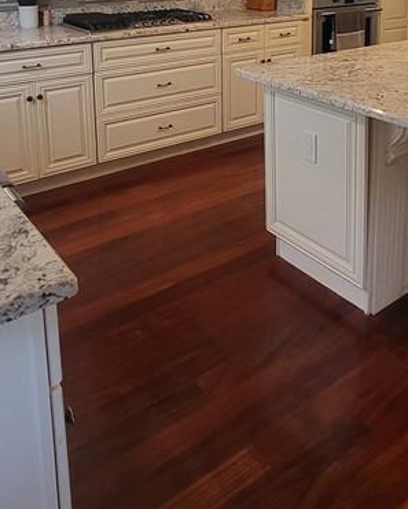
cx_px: 275
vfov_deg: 46.3
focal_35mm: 35
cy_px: 47
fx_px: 528
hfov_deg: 41.6
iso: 200
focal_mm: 1.74
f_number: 2.2
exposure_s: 1/60
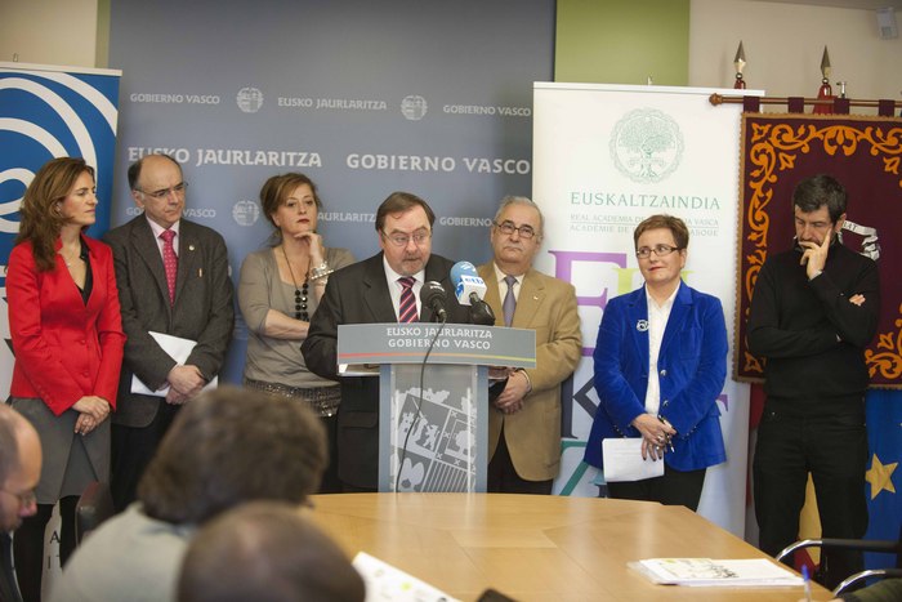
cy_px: 301
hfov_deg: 28.8
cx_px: 451
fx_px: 1754
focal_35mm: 70
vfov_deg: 19.5
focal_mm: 70
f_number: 3.2
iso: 1250
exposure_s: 1/125
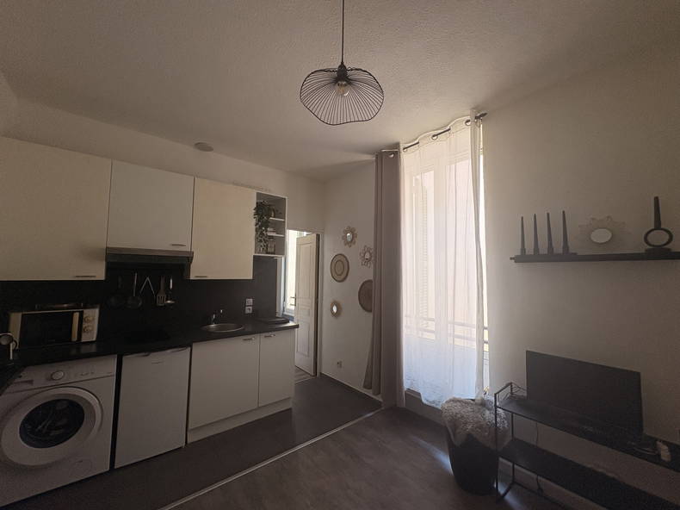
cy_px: 255
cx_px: 340
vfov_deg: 85.6
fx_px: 275
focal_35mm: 14
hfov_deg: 102.1
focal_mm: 2.22
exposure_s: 1/99
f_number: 2.2
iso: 125
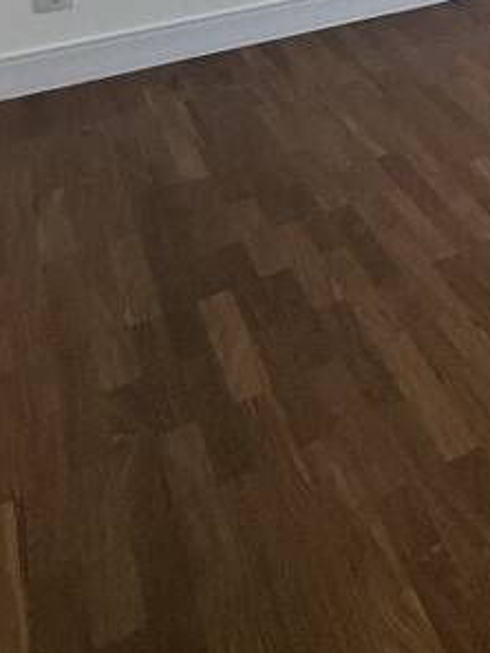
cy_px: -296
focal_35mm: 51
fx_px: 963
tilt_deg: -0.9
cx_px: 746
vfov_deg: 27.5
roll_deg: -1.1
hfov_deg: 22.9
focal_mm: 2.22
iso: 64
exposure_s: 1/279
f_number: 2.2
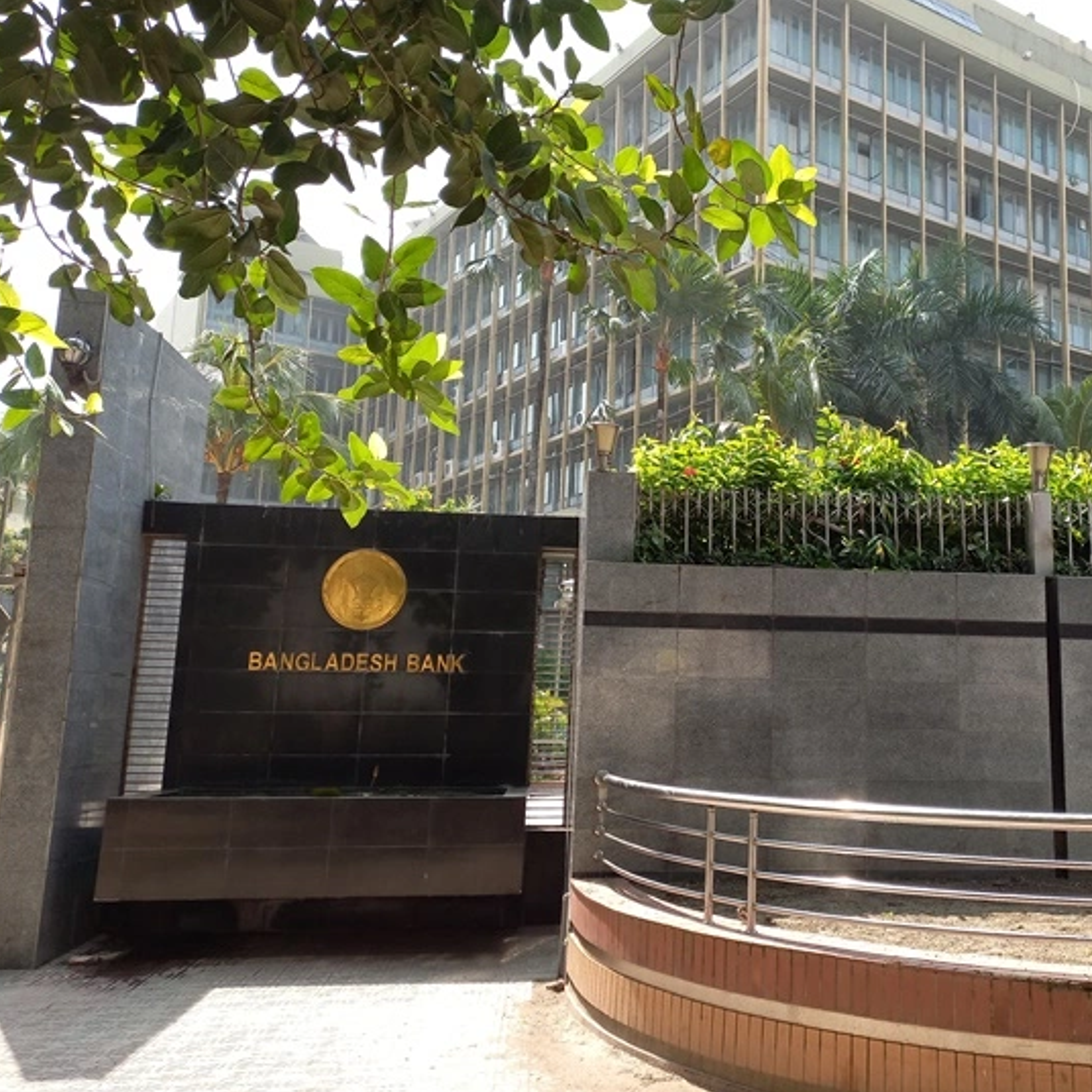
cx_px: 770
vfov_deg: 49.7
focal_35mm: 33
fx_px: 1178
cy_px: 495
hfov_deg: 48.5
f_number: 1.8
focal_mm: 4.65
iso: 50
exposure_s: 1/246
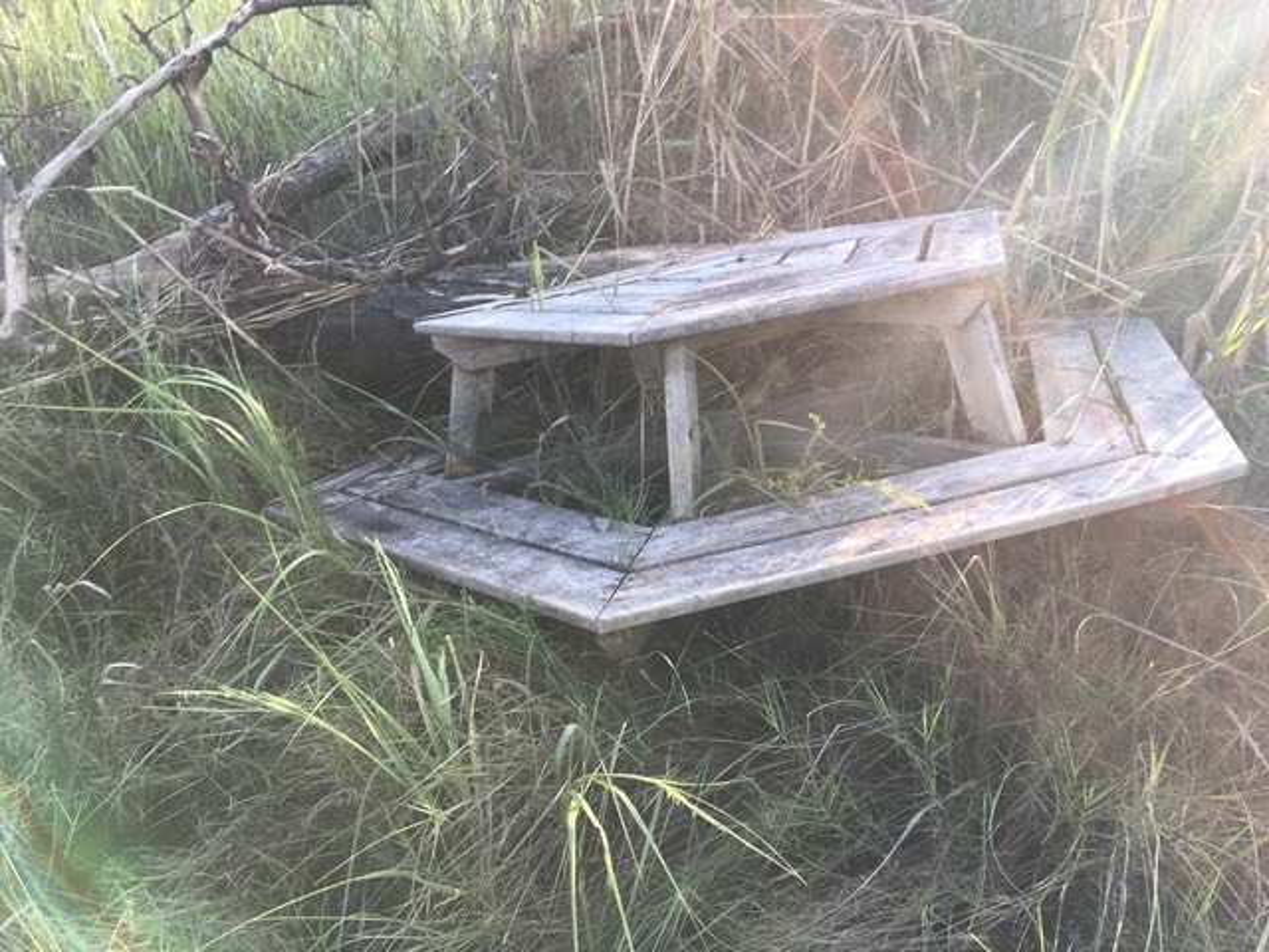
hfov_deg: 61.7
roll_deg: -0.5
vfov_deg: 48.2
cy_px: 476
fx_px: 1063
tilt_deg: -29.6
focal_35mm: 29
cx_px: 634
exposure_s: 1/120
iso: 25
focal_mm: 4.15
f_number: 2.2
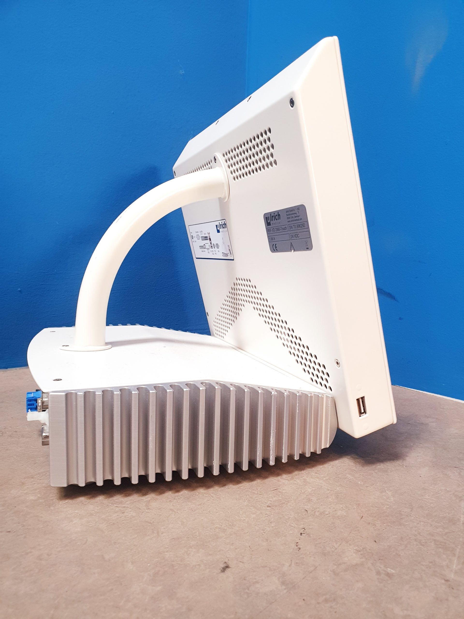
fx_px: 465
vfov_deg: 67.3
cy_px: 310
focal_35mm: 26
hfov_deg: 53.1
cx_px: 232
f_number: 2.4
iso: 400
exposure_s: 1/50
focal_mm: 4.3
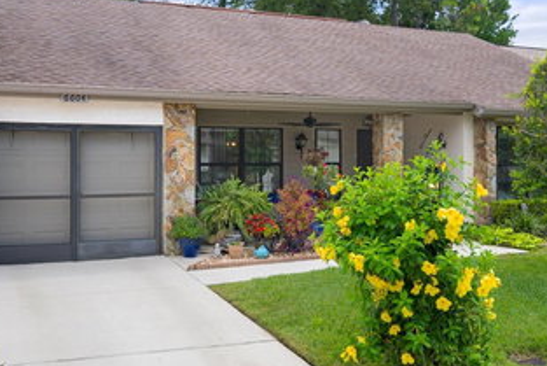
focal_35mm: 46
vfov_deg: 29.3
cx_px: 323
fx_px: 699
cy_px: 189
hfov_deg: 42.6
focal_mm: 30
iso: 320
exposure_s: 1/50
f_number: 8
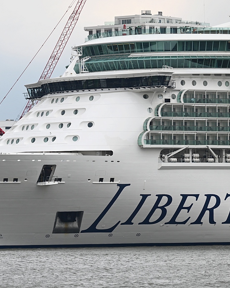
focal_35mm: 296
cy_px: 144
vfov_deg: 6.5
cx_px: 59
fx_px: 2520
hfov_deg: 5.2
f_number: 5.3
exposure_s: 1/400
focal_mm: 210
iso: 200
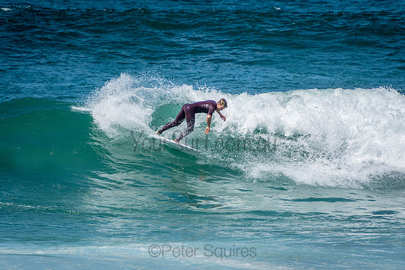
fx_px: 6751
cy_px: 135
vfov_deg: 2.3
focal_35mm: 600
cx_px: 202
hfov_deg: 3.4
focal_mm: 400
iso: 320
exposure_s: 1/2000
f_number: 5.6
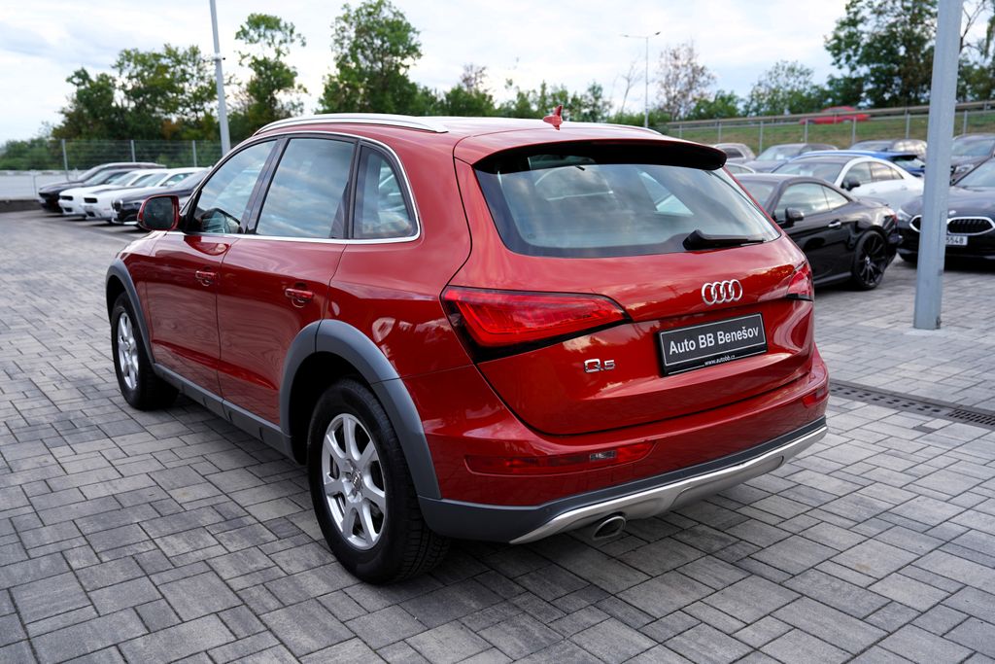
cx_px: 498
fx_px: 829
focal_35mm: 30
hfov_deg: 61.9
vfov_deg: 43.6
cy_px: 332
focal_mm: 30
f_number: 3.2
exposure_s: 1/50
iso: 100
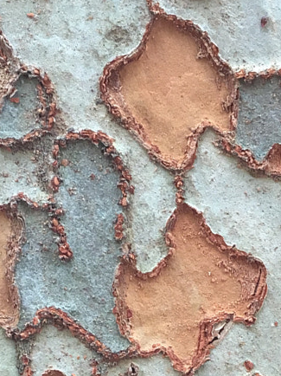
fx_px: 1159
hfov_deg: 13.8
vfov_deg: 17.5
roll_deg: -4.1
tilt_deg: +9.4
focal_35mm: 107
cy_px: 454
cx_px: 156
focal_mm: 4.15
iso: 25
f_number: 2.2
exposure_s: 1/30
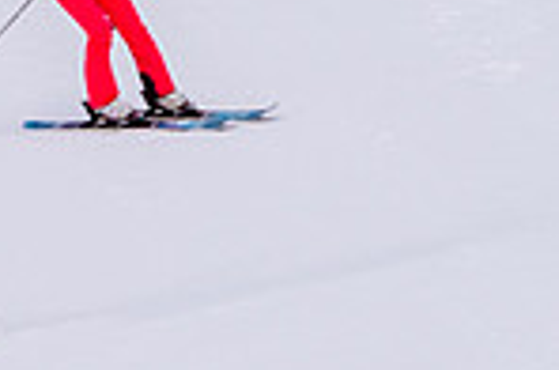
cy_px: 535
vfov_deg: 1.9
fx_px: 11388
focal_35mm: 735
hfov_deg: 2.8
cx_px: -612
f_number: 7.1
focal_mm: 95
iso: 110
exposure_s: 1/640
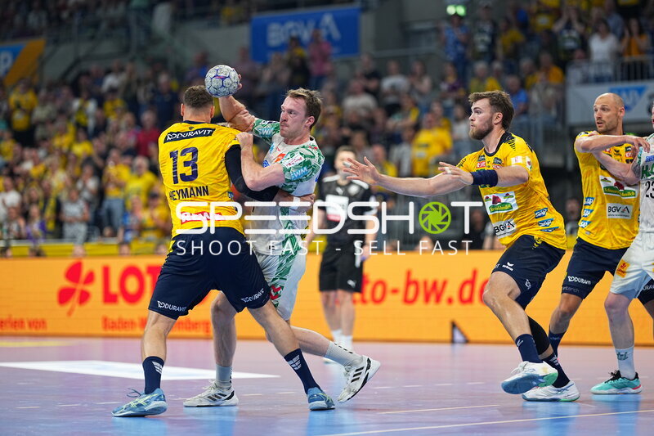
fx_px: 2452
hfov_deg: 15.2
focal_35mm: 135
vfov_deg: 10.2
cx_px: 327
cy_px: 218
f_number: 1.8
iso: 1000
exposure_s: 1/1600
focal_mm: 135
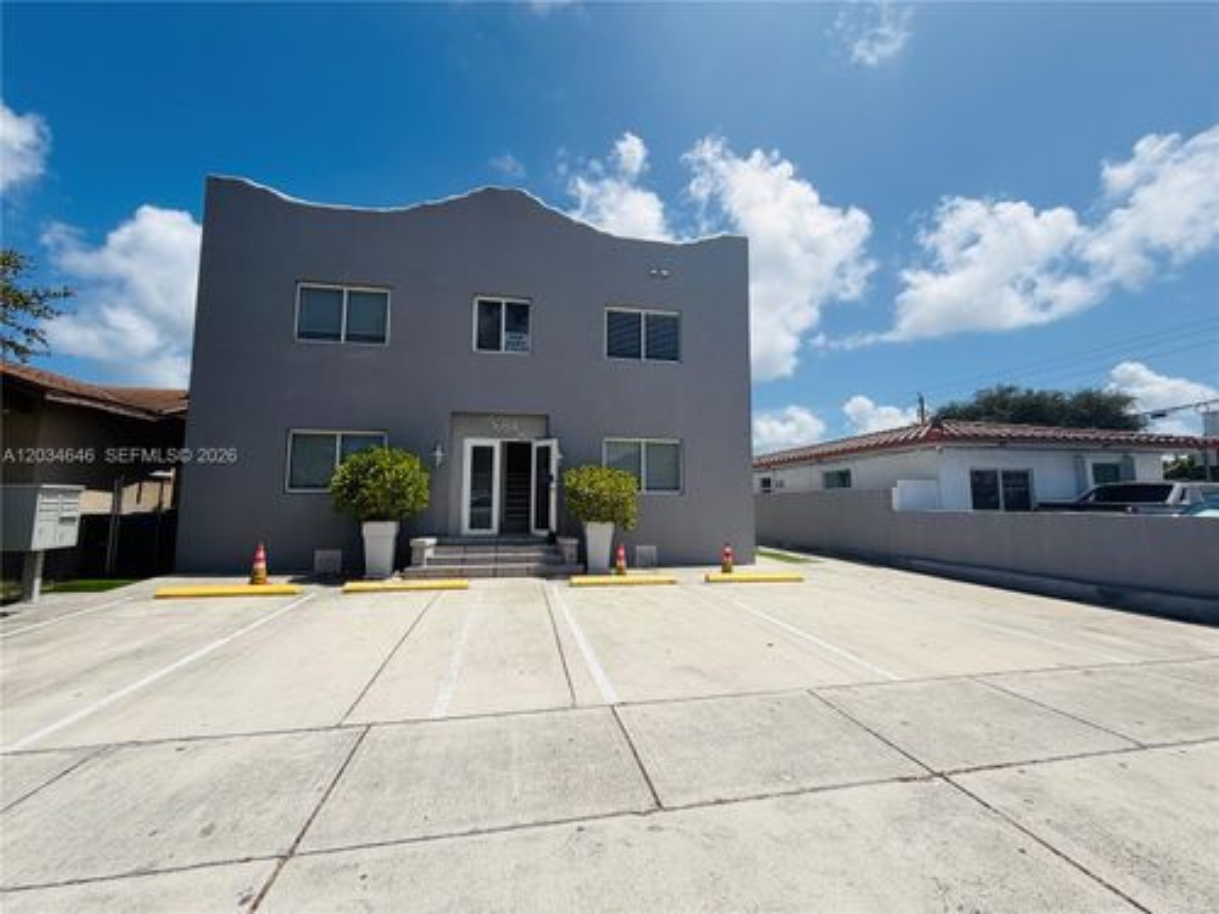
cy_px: 457
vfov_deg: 85.7
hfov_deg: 102.1
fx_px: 493
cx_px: 610
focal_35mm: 14
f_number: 2.2
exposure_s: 1/1613
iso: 20
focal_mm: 2.22
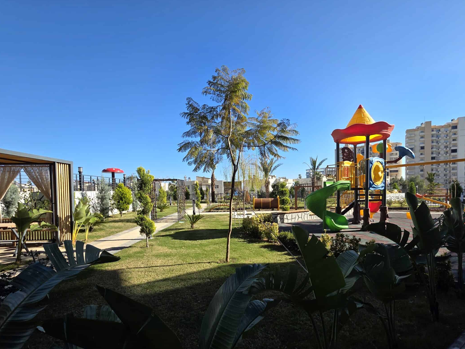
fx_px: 215
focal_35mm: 16
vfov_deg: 77.6
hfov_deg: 94.4
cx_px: 248
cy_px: 200
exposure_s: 1/1252
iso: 40
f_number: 1.9
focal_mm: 2.2
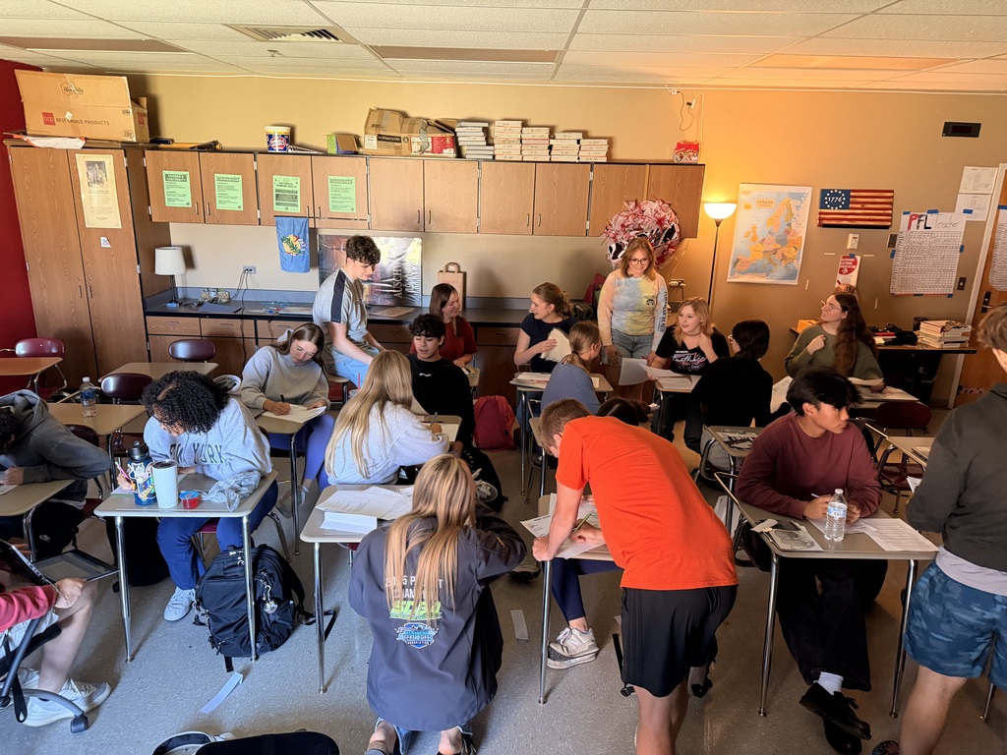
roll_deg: -1.6
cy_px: 378
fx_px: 698
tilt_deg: -15.6
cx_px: 504
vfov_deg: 56.8
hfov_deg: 71.6
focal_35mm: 24
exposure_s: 1/60
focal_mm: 6.76
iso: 640
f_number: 1.78
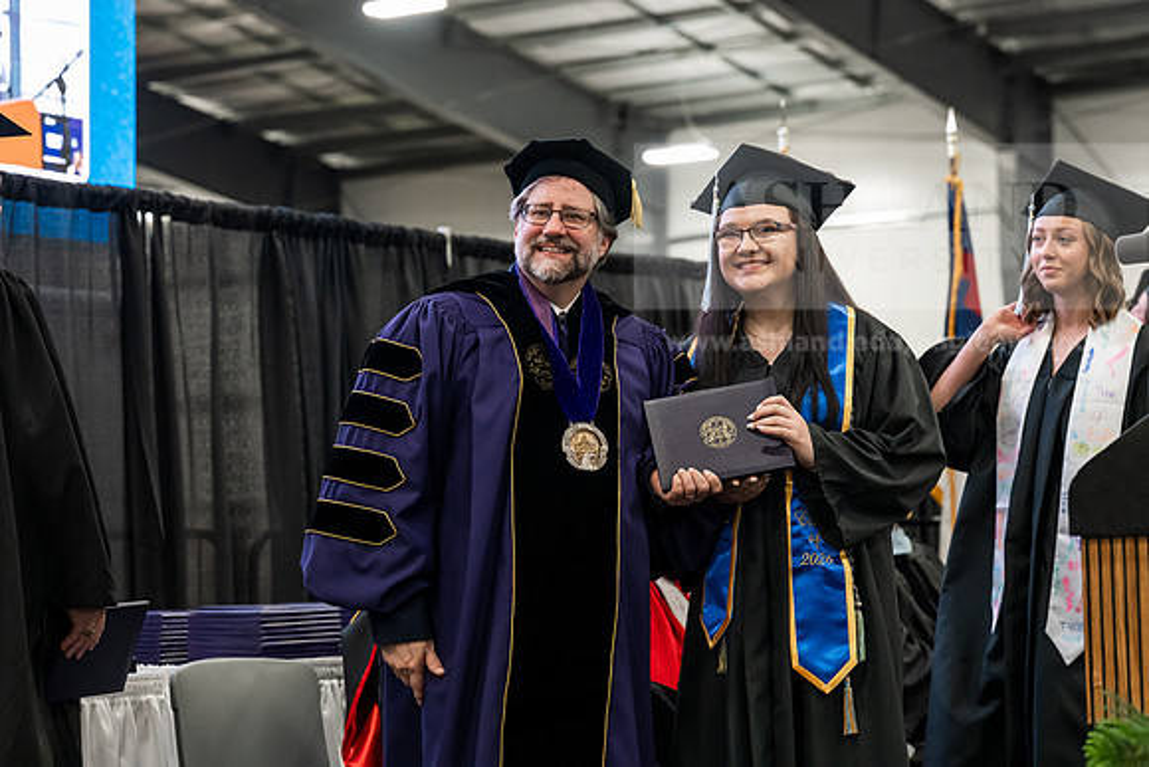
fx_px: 2745
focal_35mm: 86
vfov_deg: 15.9
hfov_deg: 23.6
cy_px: 384
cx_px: 574
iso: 4000
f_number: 4.5
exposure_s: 1/200
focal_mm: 86
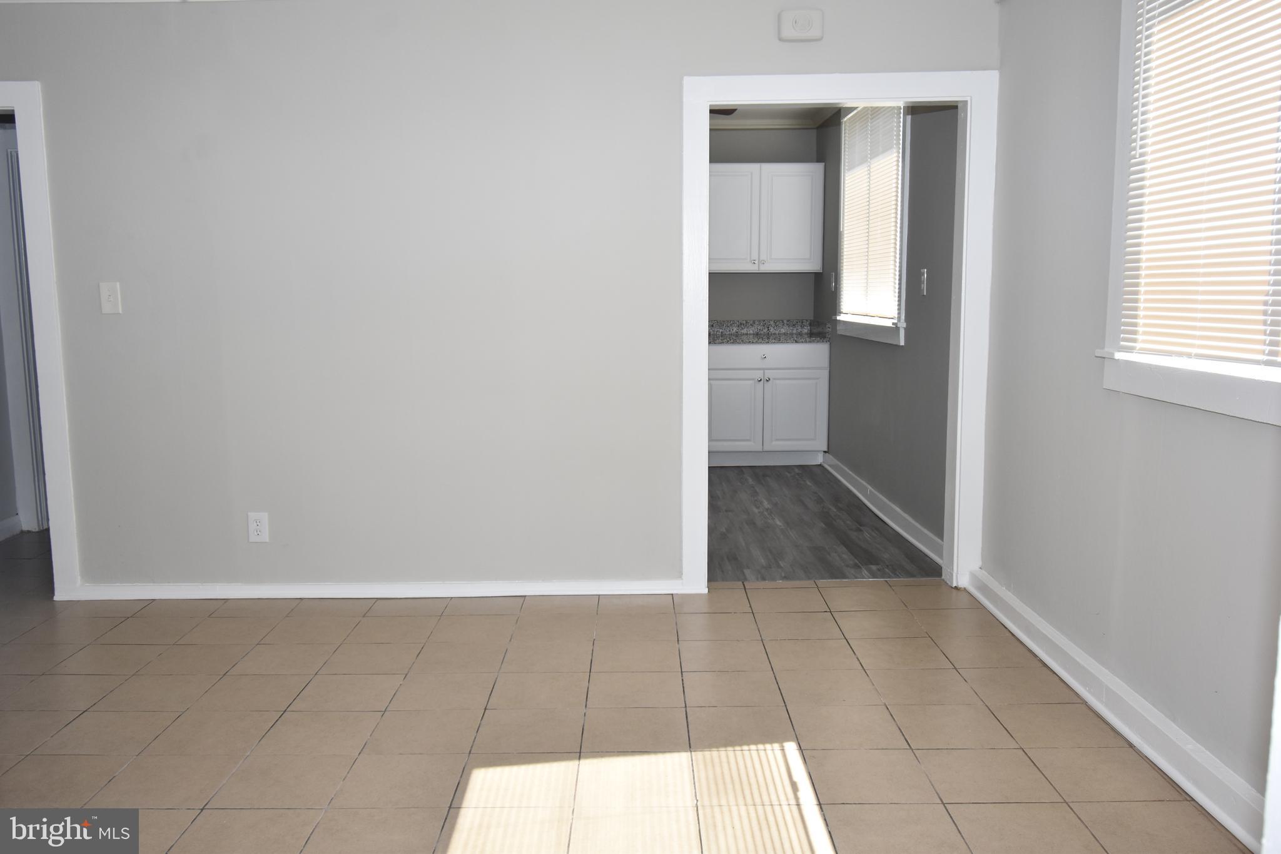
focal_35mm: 30
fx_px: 1067
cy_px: 427
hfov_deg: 61.9
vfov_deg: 43.6
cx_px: 640
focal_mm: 20
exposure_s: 1/250
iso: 450
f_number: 5.6
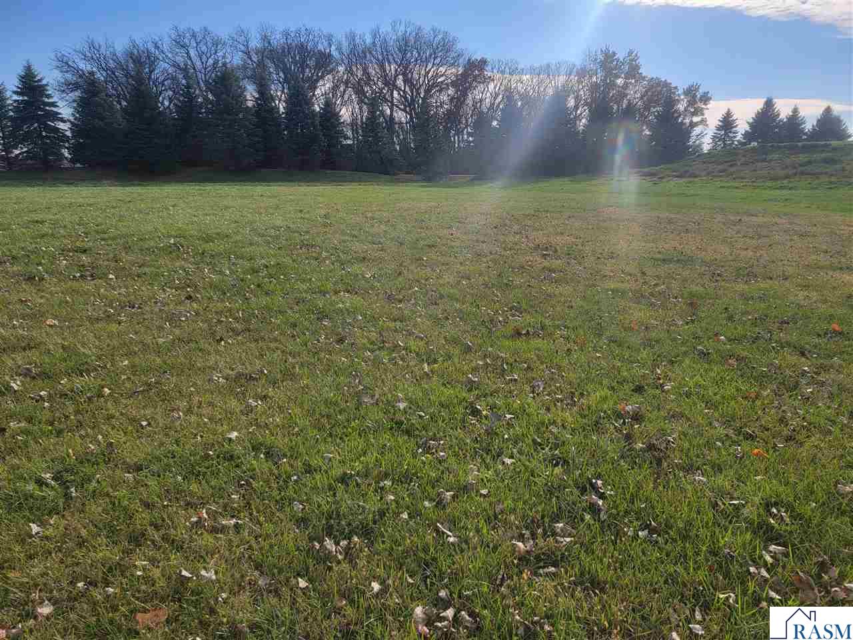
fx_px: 591
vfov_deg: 56.8
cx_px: 426
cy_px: 320
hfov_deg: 71.6
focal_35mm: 24
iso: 16
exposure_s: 1/883
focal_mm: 6.7
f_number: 1.8
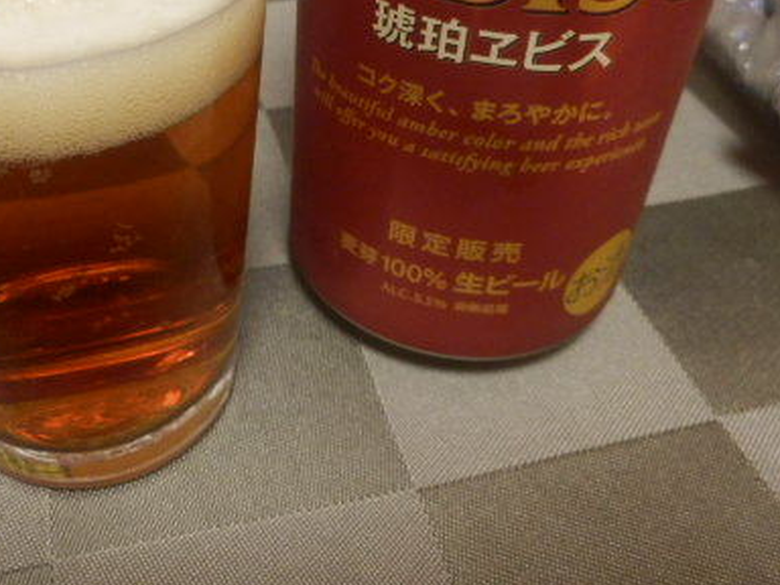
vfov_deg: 35.1
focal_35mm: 40
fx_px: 901
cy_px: 142
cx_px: 299
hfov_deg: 46.4
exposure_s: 1/30
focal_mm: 4.2
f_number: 3
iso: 800
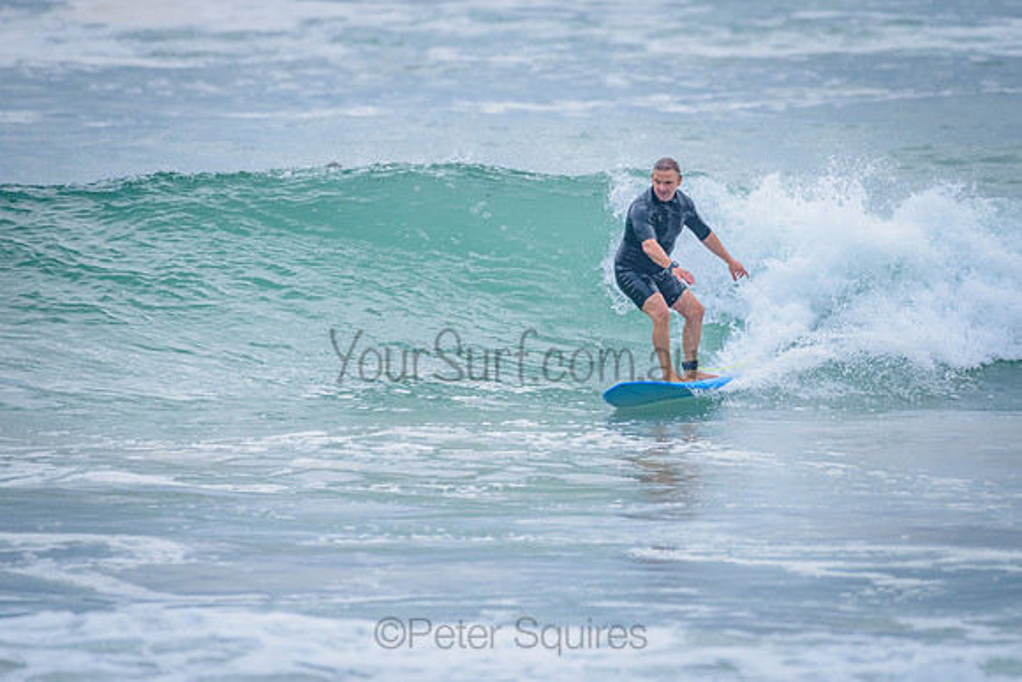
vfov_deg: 2.2
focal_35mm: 613
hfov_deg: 3.4
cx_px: 600
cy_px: 287
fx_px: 17403
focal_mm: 500
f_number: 6.3
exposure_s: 1/2000
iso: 800
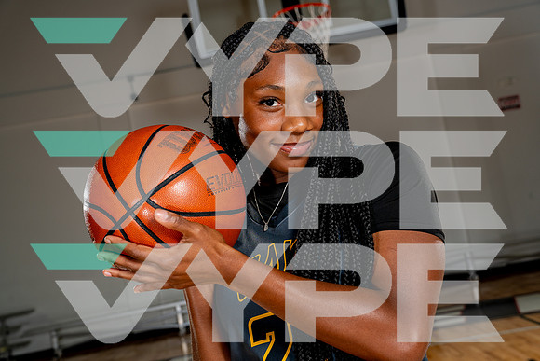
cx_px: 270
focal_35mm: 43
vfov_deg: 31.2
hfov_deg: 45.4
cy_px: 180
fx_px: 645
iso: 200
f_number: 5.6
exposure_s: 1/250
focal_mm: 43
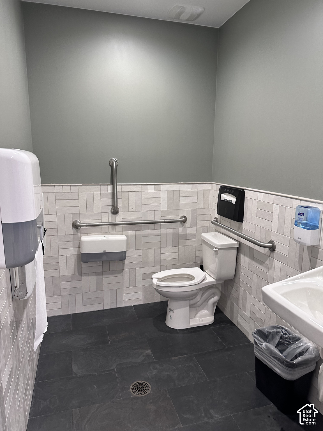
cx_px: 162
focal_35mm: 24
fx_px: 299
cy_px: 216
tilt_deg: -7.9
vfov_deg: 71.6
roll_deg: -1.6
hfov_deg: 56.8
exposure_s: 1/60
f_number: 1.78
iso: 200
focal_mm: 6.86
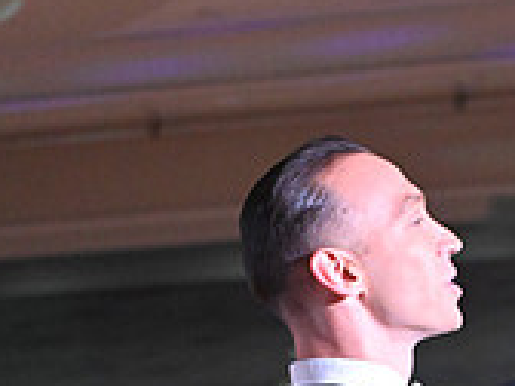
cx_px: 526
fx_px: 3452
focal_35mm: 232
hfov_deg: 8.5
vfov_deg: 6.2
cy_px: 870
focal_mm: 70
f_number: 4
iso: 5000
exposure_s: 1/400
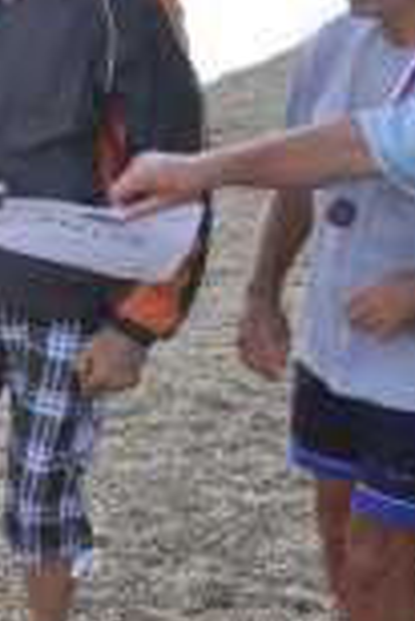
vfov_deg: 24.1
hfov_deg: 15.0
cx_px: -230
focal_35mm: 84
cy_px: 218
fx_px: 1449
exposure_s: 1/200
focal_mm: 18
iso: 200
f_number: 7.1
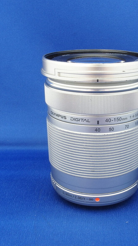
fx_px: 299
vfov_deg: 44.6
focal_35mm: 46
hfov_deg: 25.8
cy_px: 129
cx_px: 98
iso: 100
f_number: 8
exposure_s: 1.6
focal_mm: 6
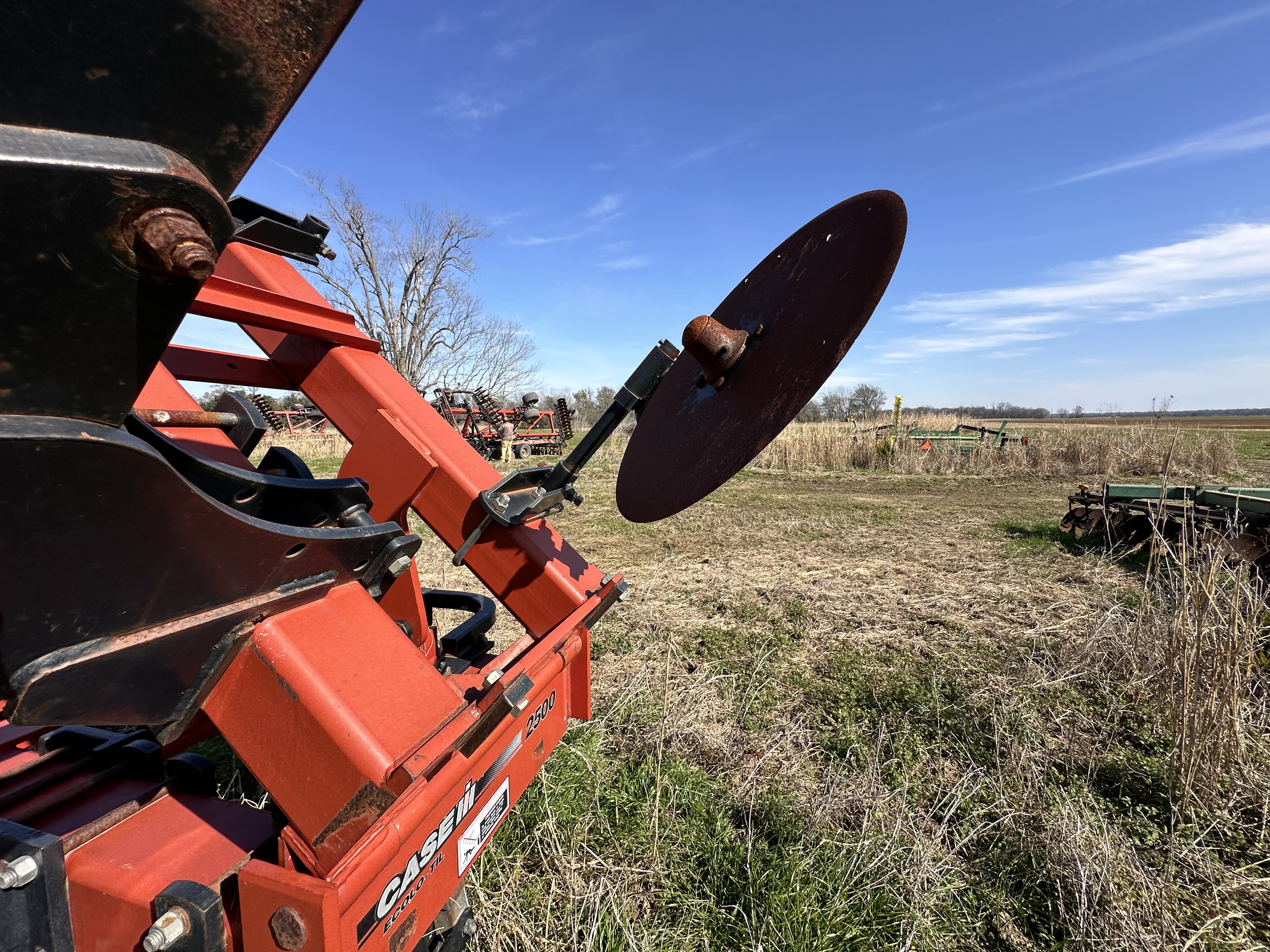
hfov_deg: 102.1
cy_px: 476
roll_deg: -0.9
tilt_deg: -6.2
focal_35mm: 14
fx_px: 514
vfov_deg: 85.7
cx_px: 635
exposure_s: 1/1689
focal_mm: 2.22
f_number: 2.2
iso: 50
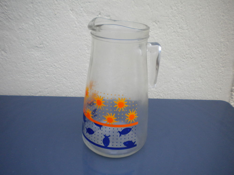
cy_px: 88
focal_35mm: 35
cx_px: 117
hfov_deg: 52.6
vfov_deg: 40.7
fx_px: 237
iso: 276
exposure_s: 1/58
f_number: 3.1
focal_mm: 6.3
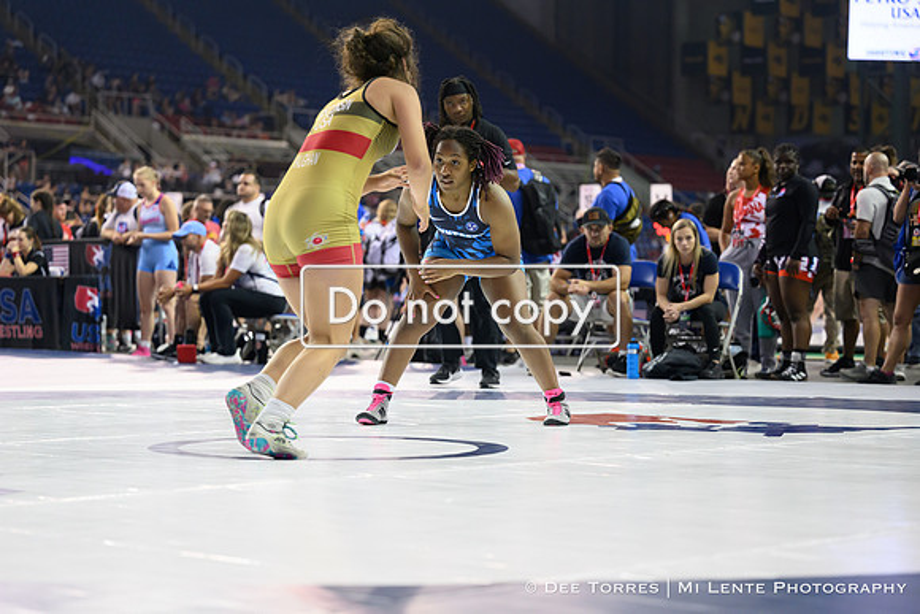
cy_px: 307
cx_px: 460
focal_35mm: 83
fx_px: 2122
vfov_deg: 16.5
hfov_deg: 24.5
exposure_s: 1/800
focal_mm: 83
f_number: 2.8
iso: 3200
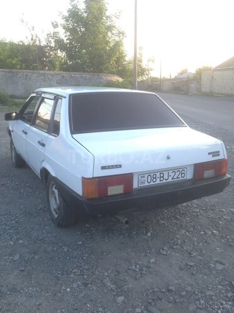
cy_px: 156
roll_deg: -2.5
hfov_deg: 42.9
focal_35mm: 33
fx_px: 297
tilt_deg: -14.3
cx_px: 117
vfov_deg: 55.4
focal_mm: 4.12
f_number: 2.4
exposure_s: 1/120
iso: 50
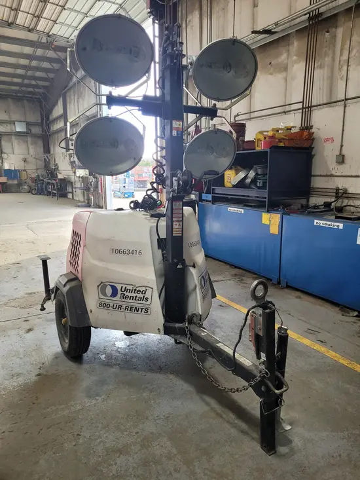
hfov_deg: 53.1
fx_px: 360
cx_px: 180
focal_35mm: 26
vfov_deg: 67.3
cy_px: 240
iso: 160
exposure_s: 1/120
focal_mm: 5.4
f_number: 1.8
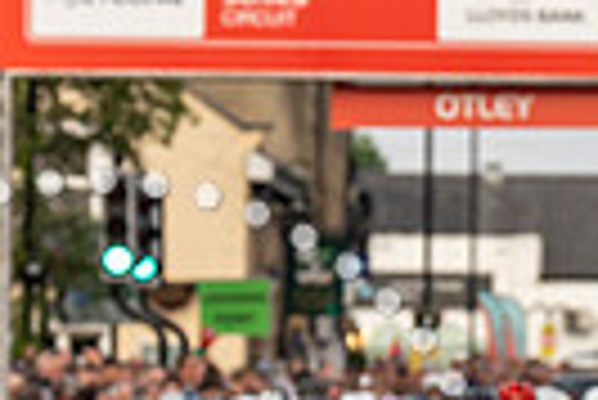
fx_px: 7633
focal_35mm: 459
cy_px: 362
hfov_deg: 4.5
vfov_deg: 3.0
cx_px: 800
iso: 500
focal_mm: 105
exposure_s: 1/1250
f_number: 5
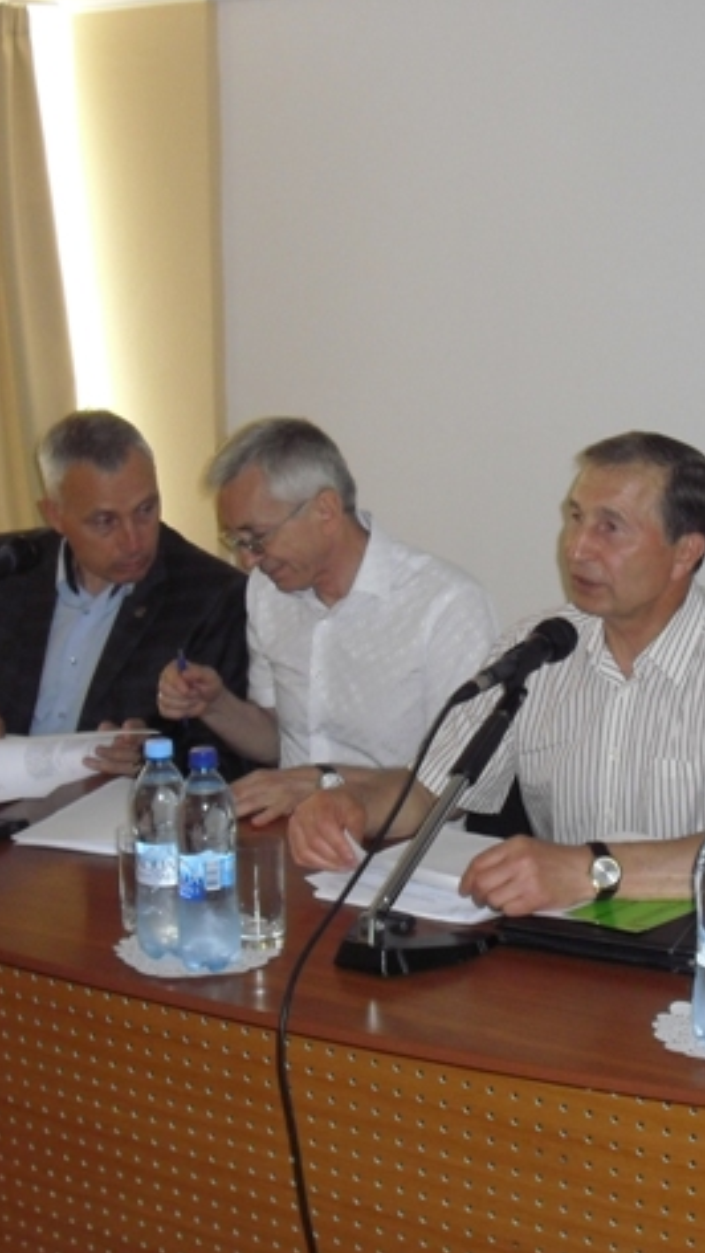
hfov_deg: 21.0
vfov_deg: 37.2
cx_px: 620
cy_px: 623
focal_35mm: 56
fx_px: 1861
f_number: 2.8
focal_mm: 6.2
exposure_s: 1/60
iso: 200
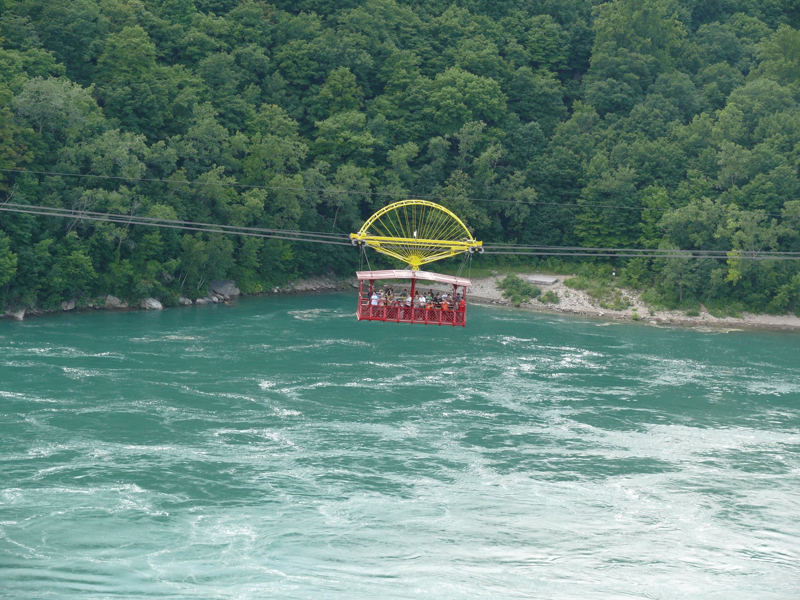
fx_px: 3143
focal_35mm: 136
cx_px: 399
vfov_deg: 10.9
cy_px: 302
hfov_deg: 14.5
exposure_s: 1/160
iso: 100
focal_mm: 28.5
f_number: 4
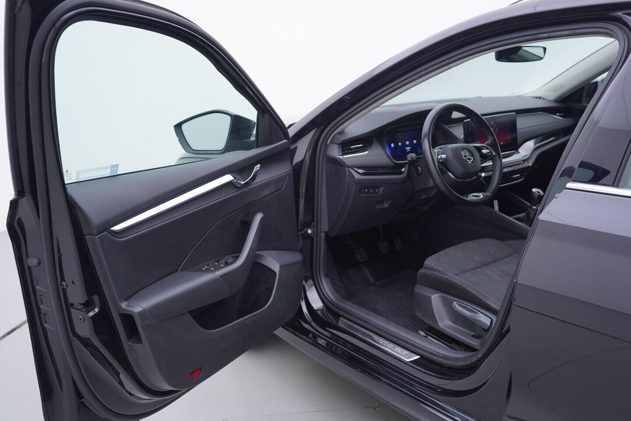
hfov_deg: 53.1
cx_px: 316
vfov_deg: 36.9
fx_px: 631
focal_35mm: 36
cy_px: 210
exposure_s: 1/50
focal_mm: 24
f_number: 3.2
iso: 125
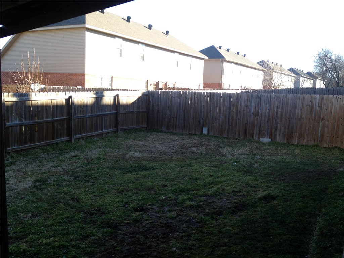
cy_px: 129
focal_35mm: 35
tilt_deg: -8.2
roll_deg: -2.6
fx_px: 348
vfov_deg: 40.7
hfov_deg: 52.6
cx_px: 172
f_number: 2.4
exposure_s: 1/312
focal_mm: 4.28
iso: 50
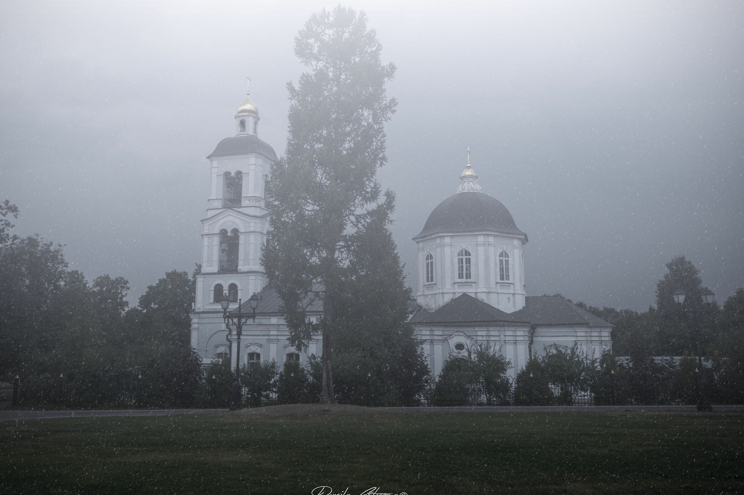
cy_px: 230
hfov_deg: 60.3
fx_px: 640
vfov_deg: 42.2
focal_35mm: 31
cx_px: 357
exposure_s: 1/125
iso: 180
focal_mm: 18
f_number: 5.6
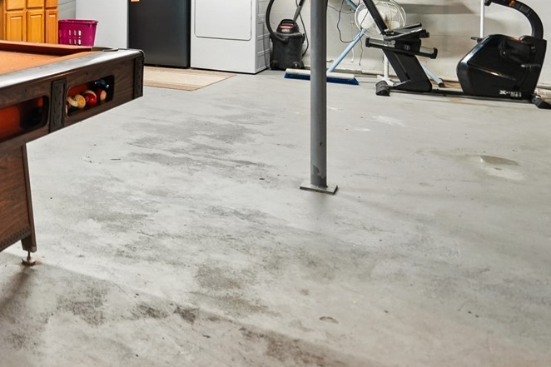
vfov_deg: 30.0
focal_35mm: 41
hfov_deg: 38.7
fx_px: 627
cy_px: -15
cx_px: -61
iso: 400
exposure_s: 1/20
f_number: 4
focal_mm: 16
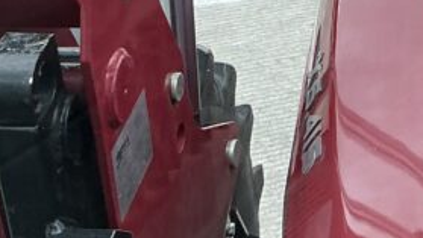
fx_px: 1256
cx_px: 605
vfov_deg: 10.5
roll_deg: -4.1
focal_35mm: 112
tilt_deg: -26.8
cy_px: -102
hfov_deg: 17.5
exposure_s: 1/279
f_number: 1.8
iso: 25
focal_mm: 3
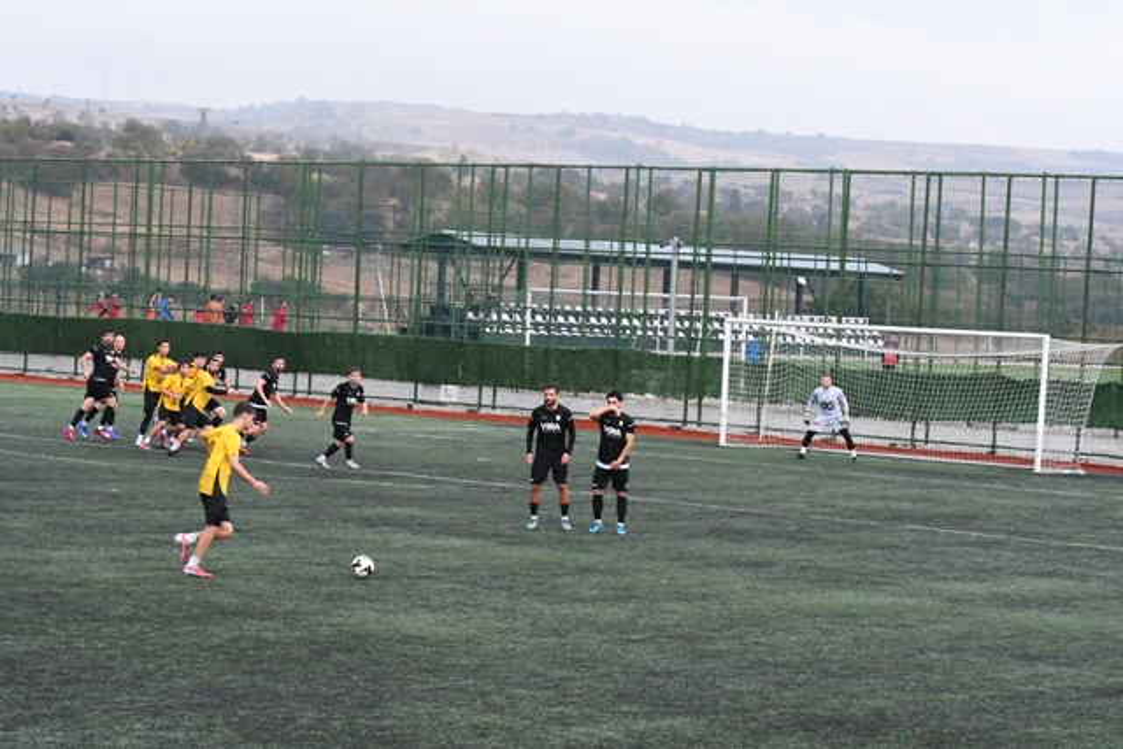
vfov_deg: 13.0
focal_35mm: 105
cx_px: 562
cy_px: 374
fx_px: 3276
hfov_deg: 19.5
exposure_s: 1/1000
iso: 12800
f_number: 8
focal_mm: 70
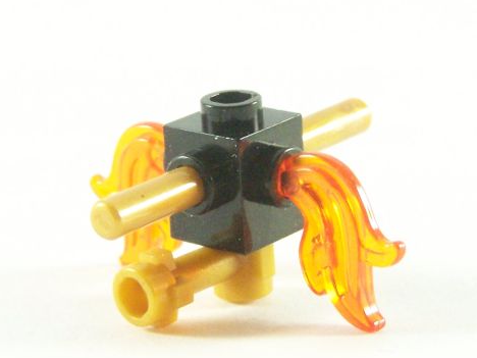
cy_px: 193
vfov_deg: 9.1
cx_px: 235
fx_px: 2260
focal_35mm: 164
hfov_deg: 12.0
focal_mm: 12.4
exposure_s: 1/60
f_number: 4
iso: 400
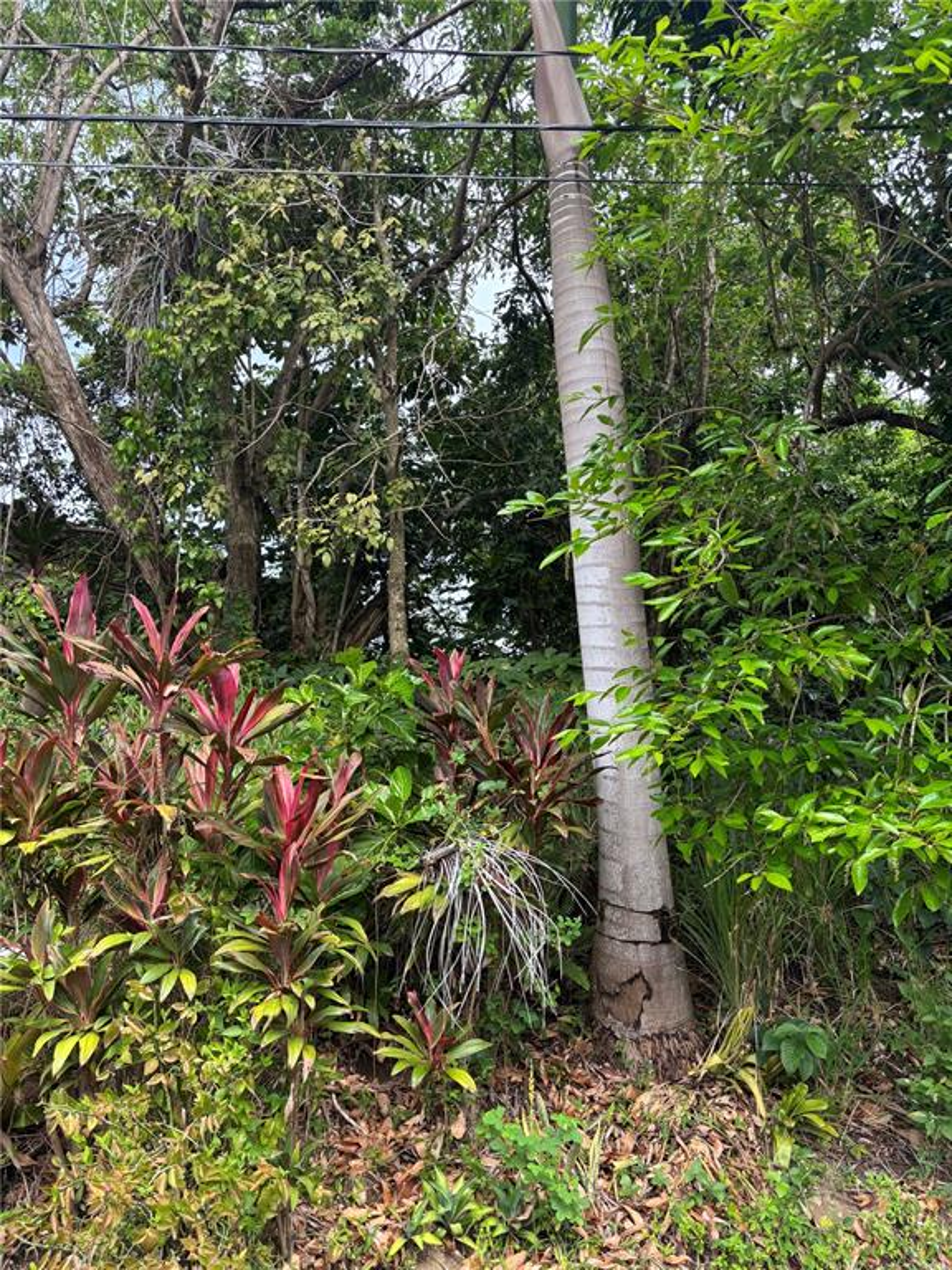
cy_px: 635
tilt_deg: +20.1
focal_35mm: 26
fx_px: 953
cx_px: 476
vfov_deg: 67.3
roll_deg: +3.9
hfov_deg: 53.1
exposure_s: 1/430
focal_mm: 5.96
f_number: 1.6
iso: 50
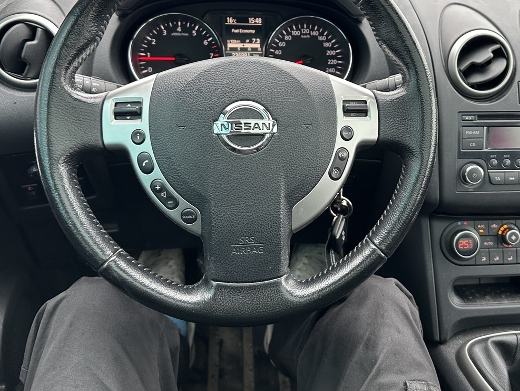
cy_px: 130
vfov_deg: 40.2
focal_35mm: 35
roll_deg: -1.4
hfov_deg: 52.3
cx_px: 309
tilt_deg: -26.2
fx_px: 526
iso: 250
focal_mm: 6.86
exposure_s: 1/75
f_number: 1.78
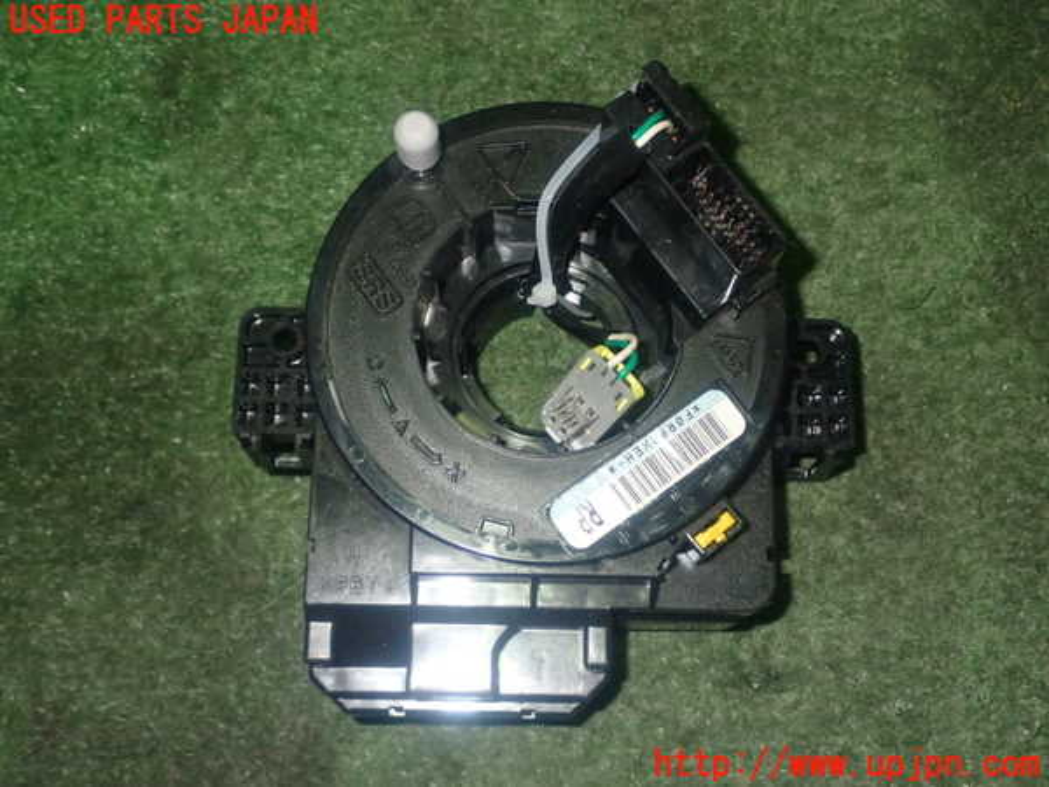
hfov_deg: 42.9
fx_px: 1333
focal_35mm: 44
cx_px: 524
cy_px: 394
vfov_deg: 32.9
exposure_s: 1/40
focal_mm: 7.84
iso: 800
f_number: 9
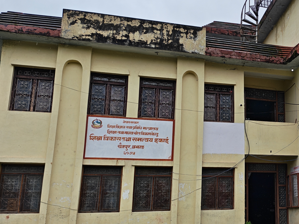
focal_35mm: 45
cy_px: 117
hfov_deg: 38.9
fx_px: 389
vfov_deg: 32.2
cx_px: 272
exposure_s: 1/550
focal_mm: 6.12
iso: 50
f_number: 1.9
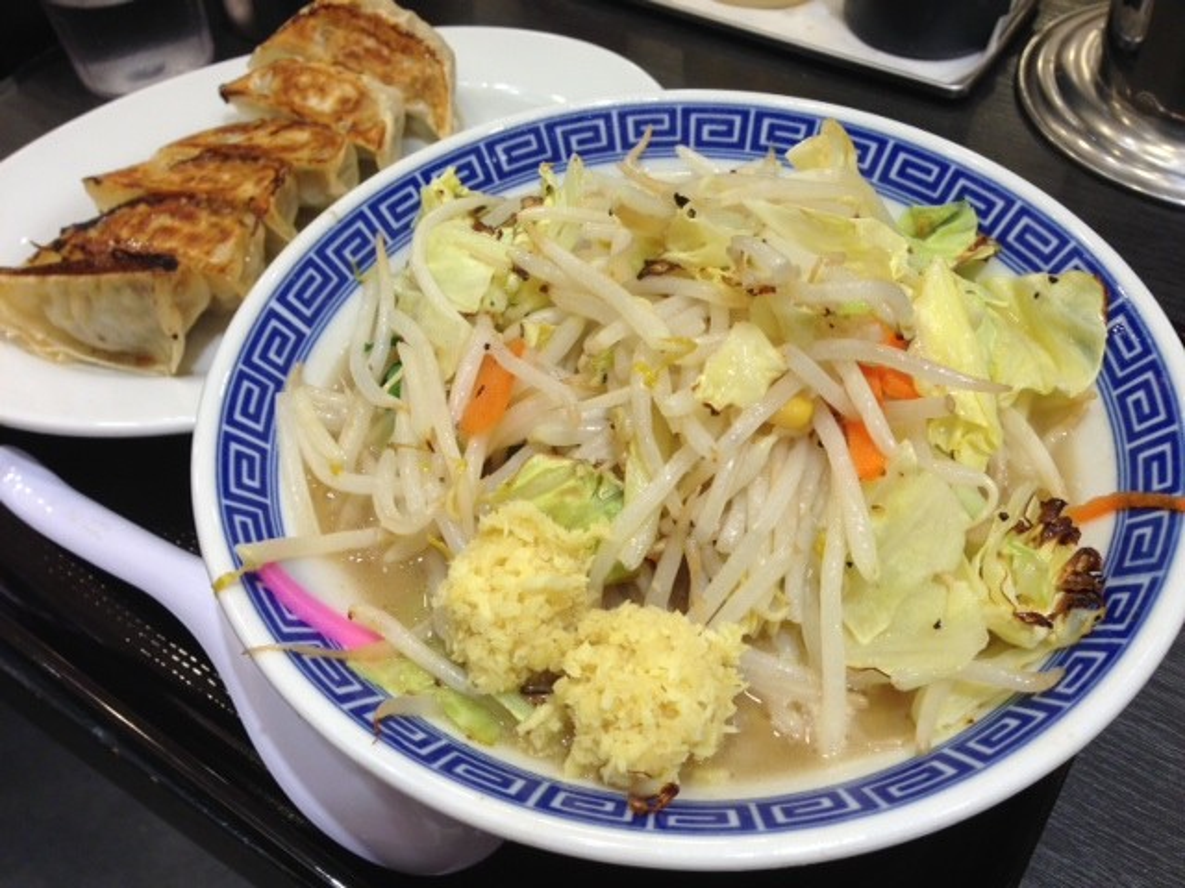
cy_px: 444
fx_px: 1130
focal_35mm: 33
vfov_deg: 42.9
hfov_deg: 55.4
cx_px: 592
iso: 64
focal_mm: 4.13
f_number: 2.4
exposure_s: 1/60
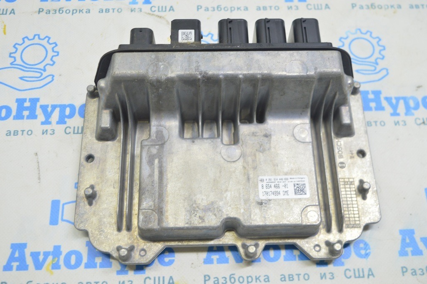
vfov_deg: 33.0
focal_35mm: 40
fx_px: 480
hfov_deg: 48.0
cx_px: 214
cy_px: 142
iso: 400
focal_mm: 27
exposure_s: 1/20
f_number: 5.6
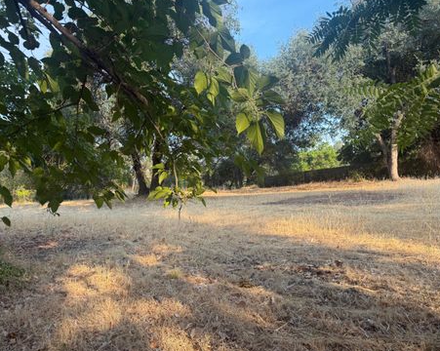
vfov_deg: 54.9
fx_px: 338
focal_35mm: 26
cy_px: 172
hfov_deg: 66.1
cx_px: 213
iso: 80
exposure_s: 1/898
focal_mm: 6.76
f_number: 1.78
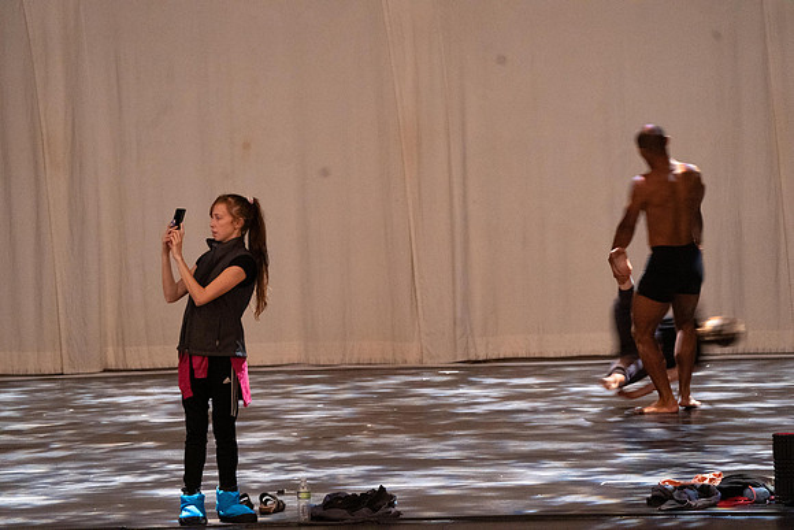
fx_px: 6618
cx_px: 397
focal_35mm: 300
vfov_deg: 4.6
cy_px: 265
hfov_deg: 6.9
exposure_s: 1/40
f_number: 7.1
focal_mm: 300
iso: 5000
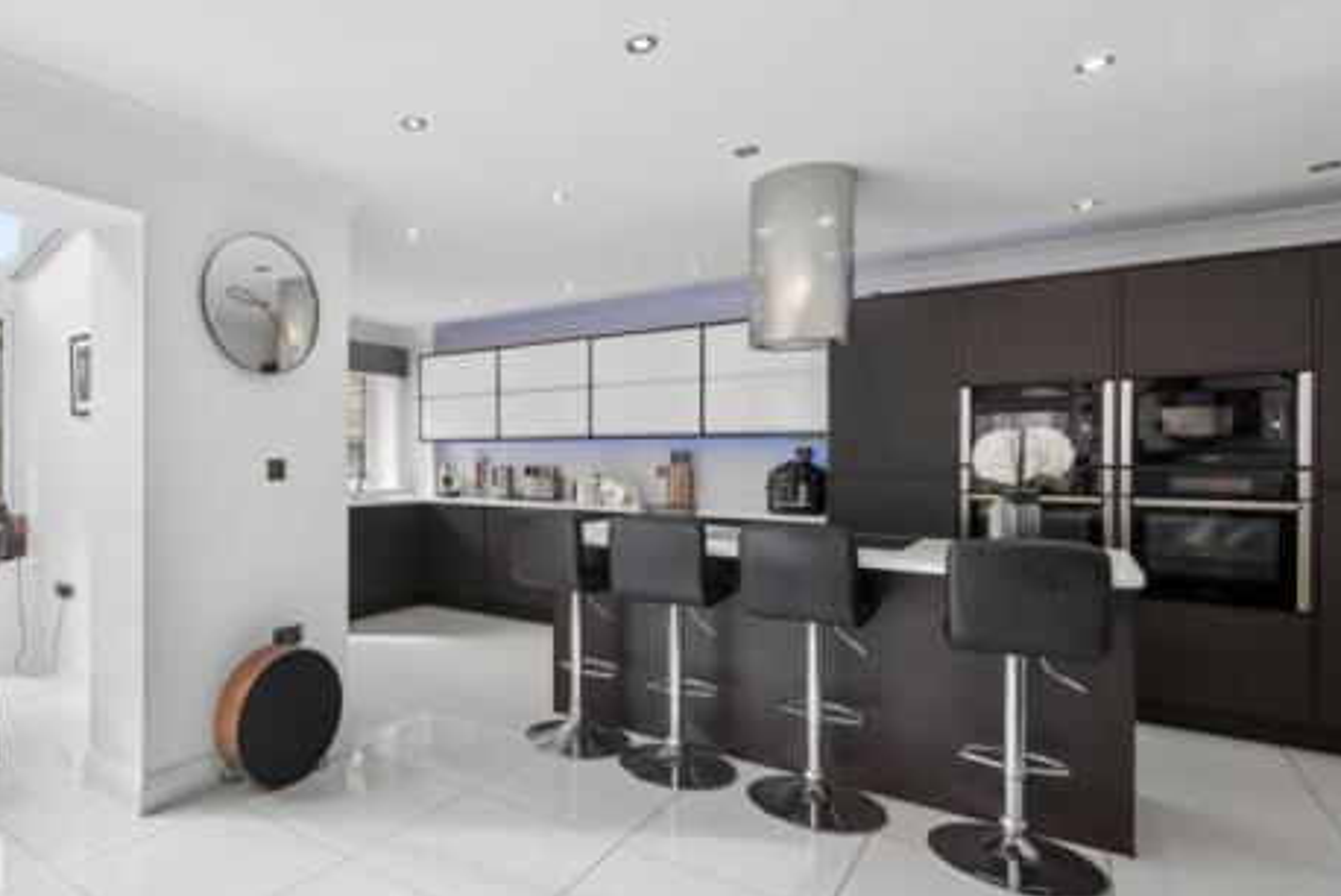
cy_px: 470
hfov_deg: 81.4
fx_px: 745
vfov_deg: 62.0
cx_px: 458
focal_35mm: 20
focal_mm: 14
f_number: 10
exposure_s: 1/15
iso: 100
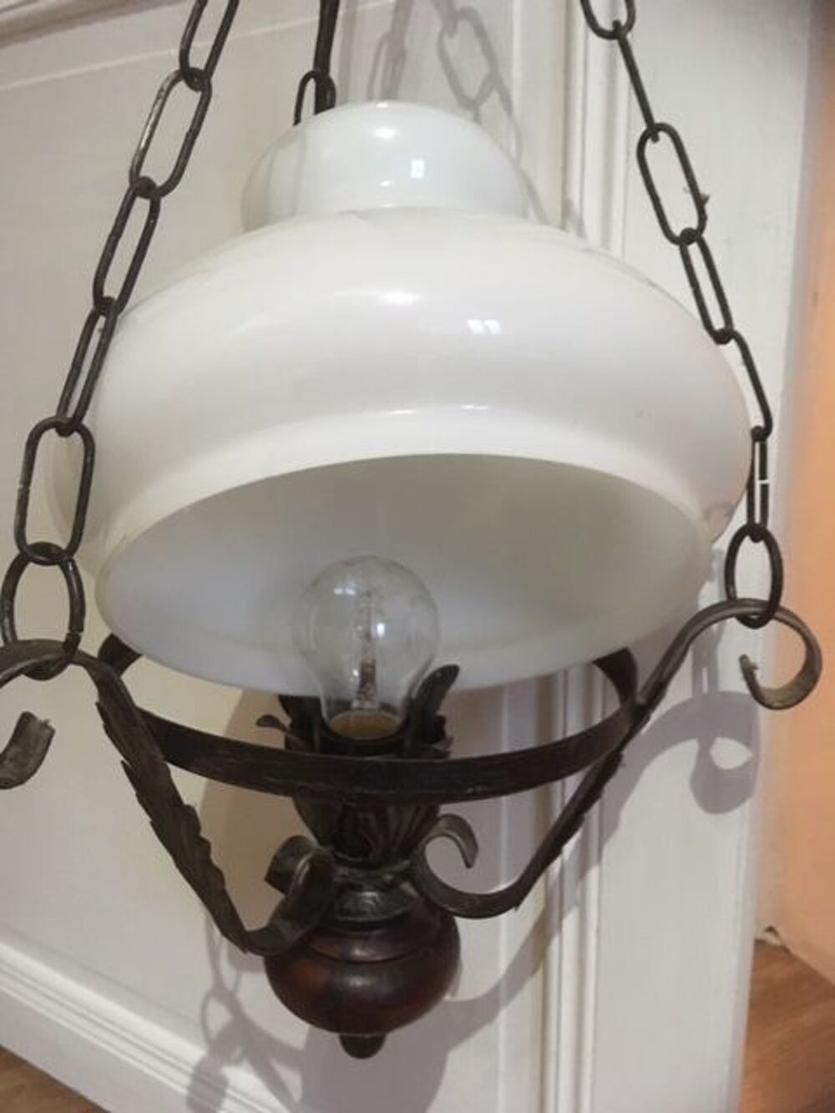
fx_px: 933
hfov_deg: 48.2
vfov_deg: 61.7
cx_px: 418
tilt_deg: -13.8
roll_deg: +0.0
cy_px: 556
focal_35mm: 29
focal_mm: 4.15
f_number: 2.2
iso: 320
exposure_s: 1/17
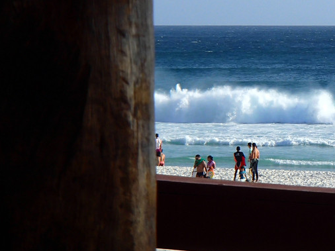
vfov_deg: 6.0
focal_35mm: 249
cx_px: 353
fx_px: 2409
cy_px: 101
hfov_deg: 7.9
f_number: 5.5
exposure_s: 1/500
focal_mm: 21.22
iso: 100
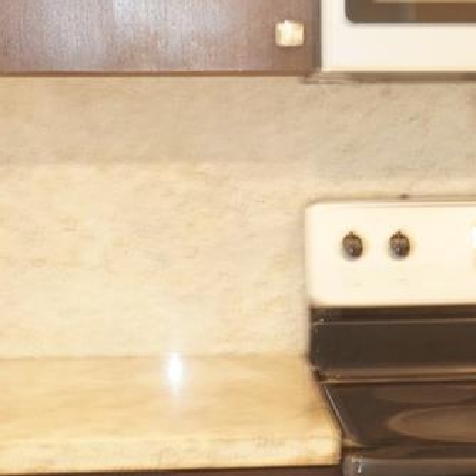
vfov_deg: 14.2
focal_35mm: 122
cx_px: 445
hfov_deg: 14.1
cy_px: 367
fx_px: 1898
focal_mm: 20
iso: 640
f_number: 9
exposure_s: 1/6
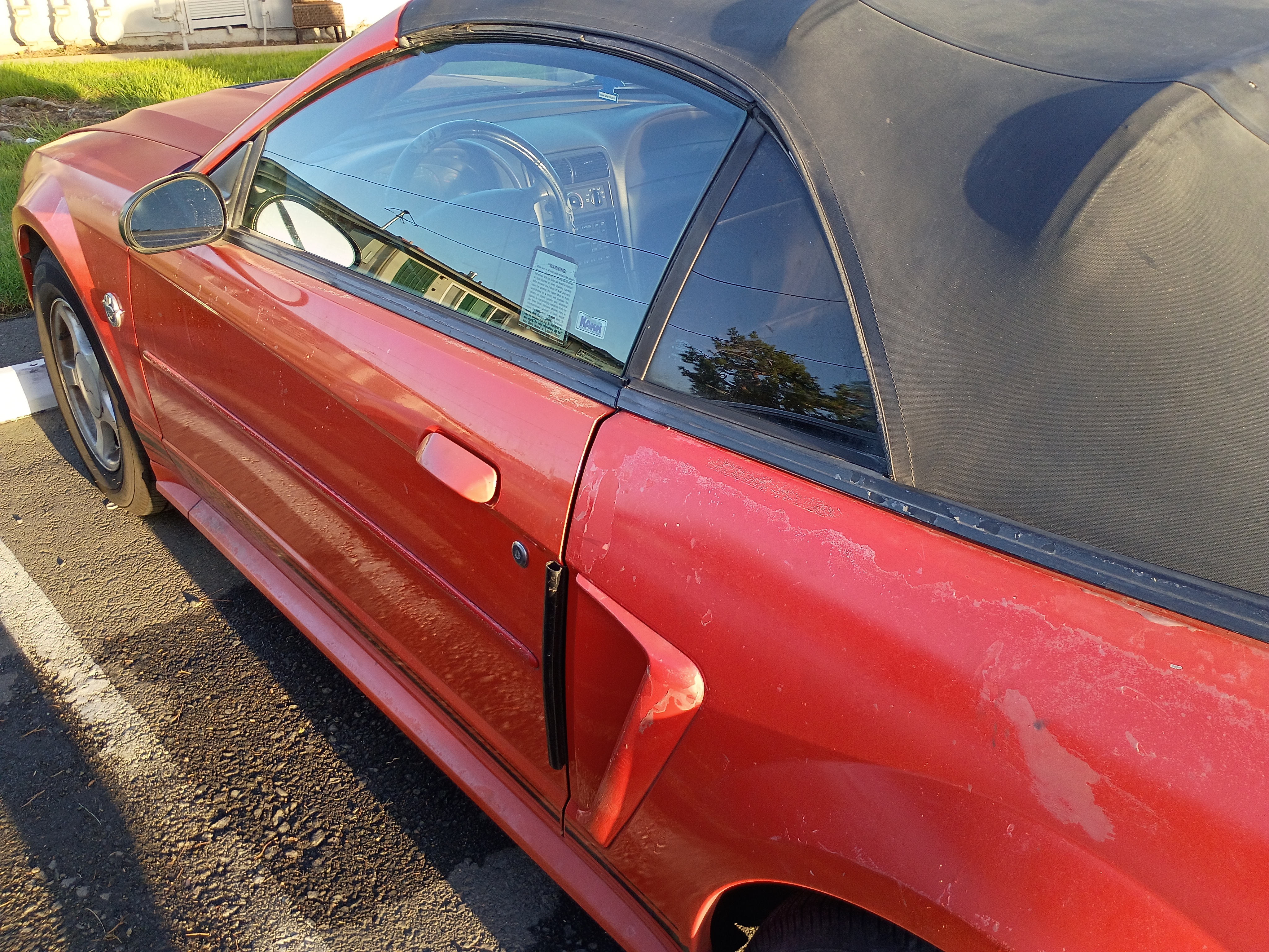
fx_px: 1063
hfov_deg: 61.7
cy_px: 476
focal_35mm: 29
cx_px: 634
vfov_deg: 48.2
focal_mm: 4.27
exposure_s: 1/120
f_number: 1.8
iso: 105
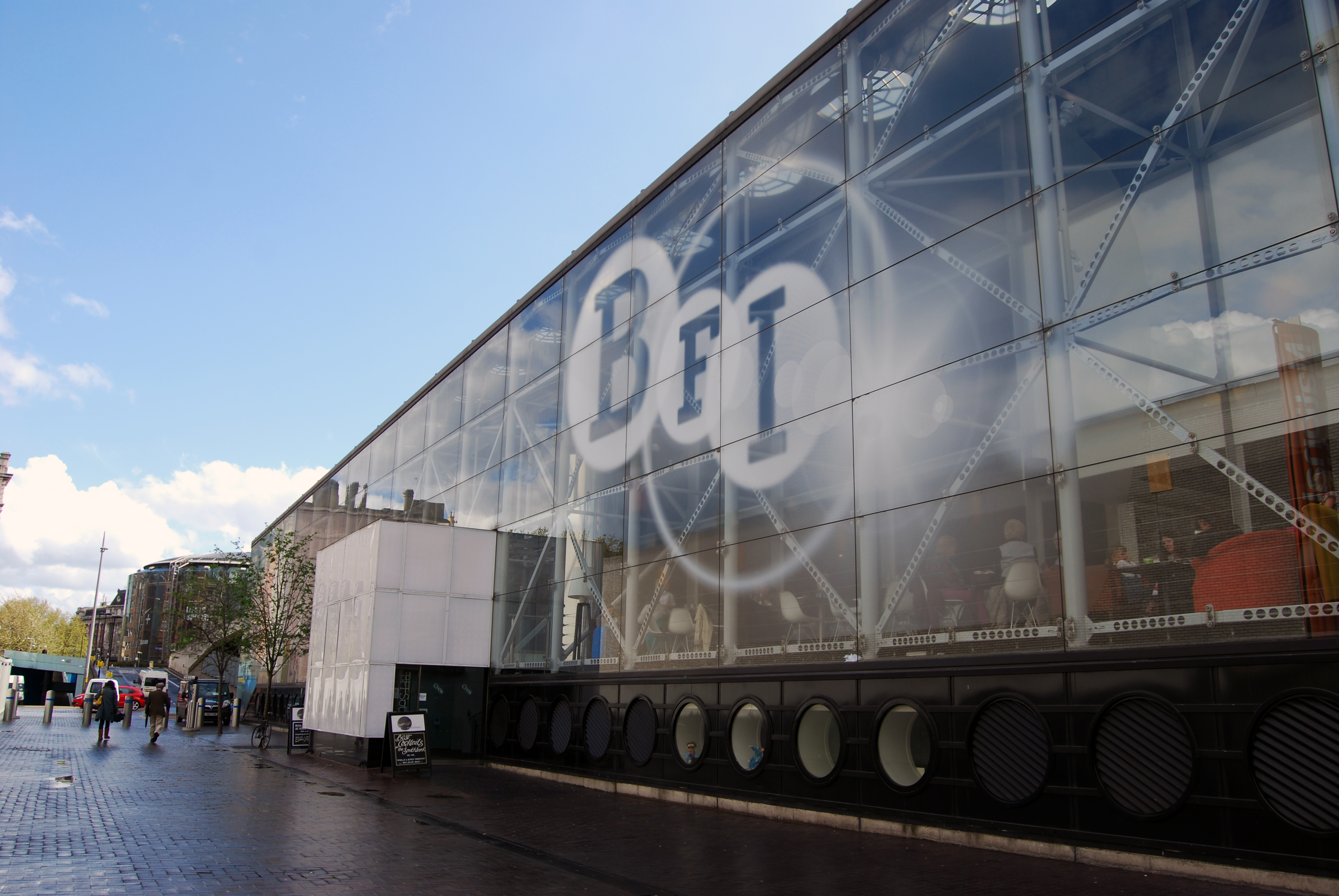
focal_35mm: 27
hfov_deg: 67.3
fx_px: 1005
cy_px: 448
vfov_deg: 48.0
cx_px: 670
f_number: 7.1
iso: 100
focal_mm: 18
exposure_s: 1/200
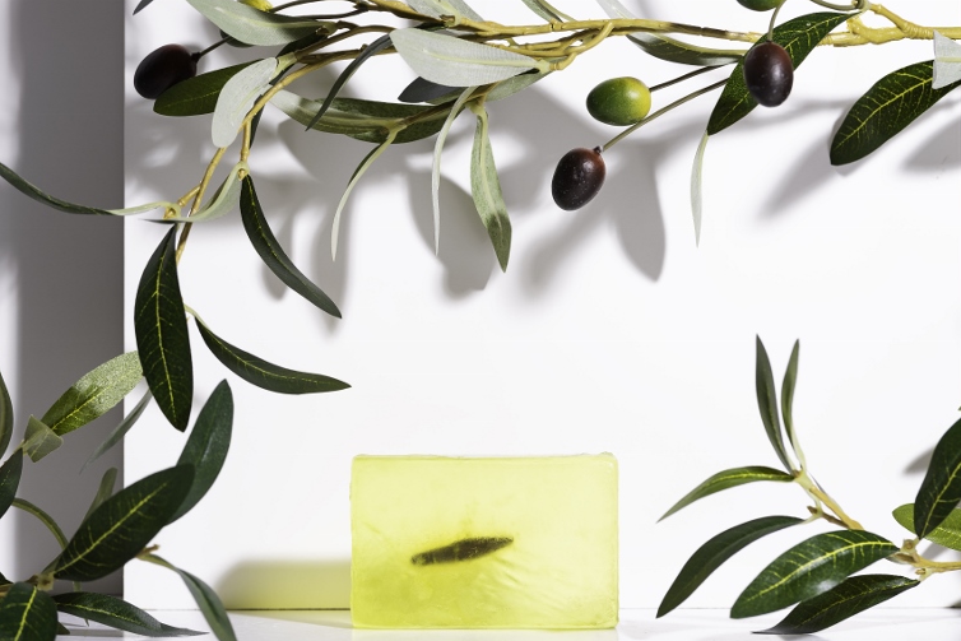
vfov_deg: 7.8
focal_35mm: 175
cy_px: 331
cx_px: 482
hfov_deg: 11.7
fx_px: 4672
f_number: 8
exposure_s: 1/640
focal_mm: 165
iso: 100
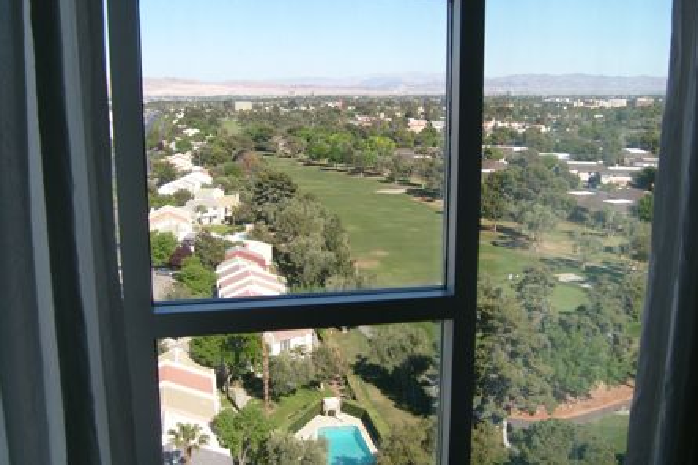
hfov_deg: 51.9
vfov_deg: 35.9
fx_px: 717
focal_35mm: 37
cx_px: 353
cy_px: 236
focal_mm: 5.8
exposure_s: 1/250
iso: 80
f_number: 2.8
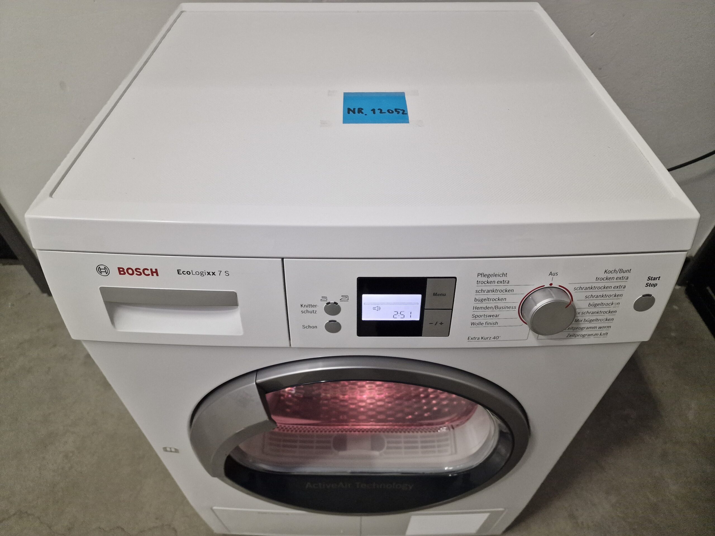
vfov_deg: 58.9
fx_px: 475
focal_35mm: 23
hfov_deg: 73.9
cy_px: 268
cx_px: 358
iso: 800
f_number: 1.8
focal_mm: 6.4
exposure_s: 1/100
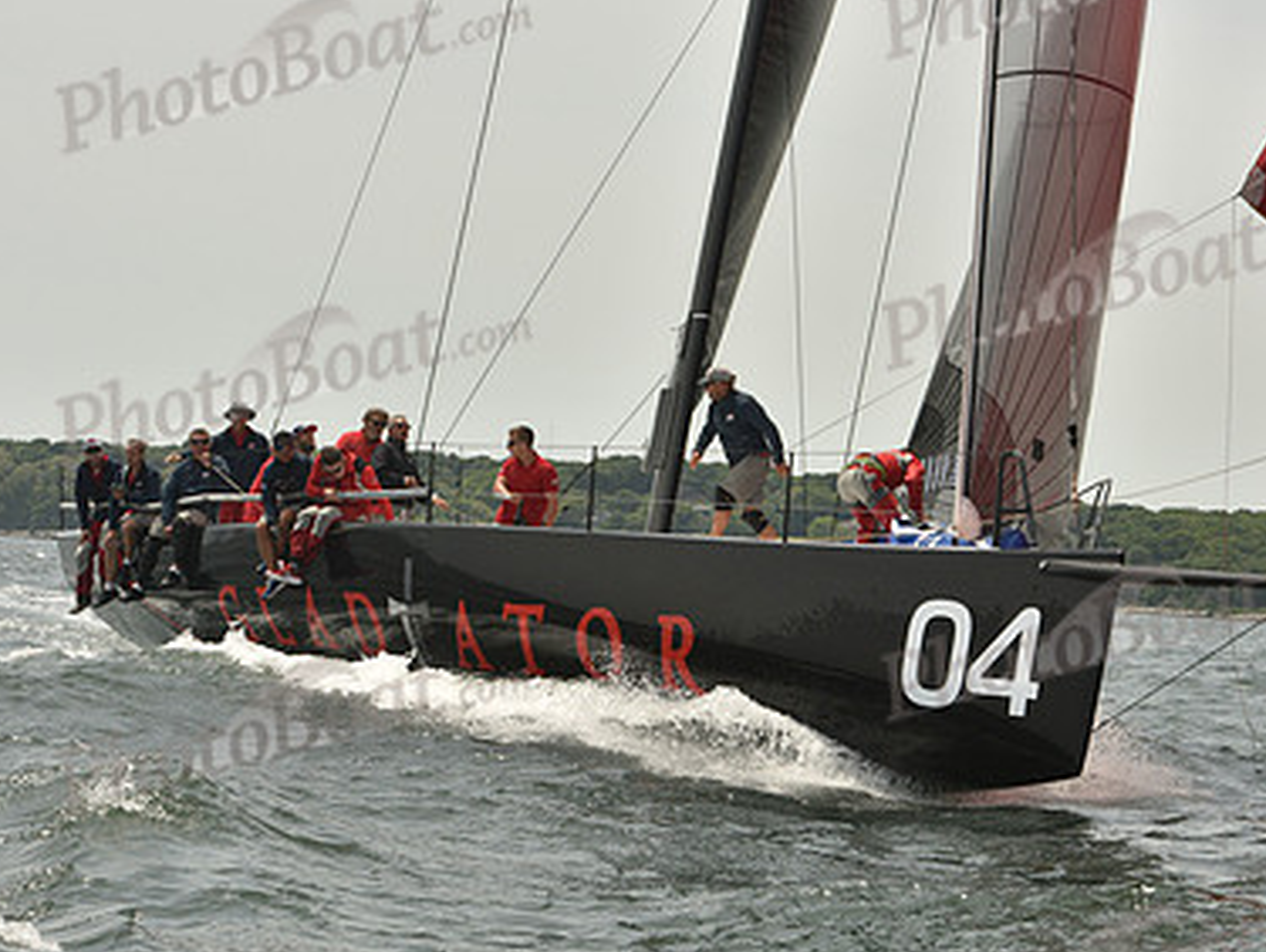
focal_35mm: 104
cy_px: 505
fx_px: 3807
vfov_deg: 14.3
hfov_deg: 18.9
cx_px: 709
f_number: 11
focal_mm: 70
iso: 400
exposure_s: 1/1000
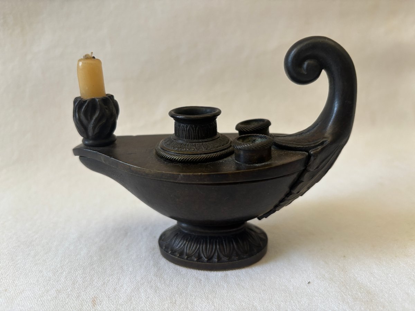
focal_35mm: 26
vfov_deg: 53.1
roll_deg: +3.0
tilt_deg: -20.8
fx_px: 312
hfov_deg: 67.3
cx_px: 208
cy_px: 156
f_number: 1.6
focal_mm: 5.96
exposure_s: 1/107
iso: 125
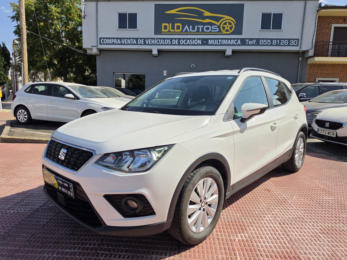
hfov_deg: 73.9
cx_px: 174
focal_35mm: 23
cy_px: 130
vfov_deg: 58.9
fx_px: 231
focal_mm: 6.5
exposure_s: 1/7939
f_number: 1.4
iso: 64
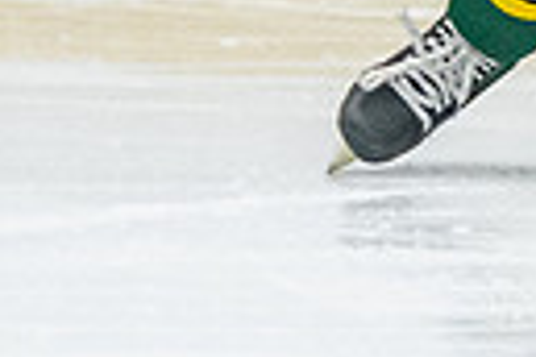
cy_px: -501
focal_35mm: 1532
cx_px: 906
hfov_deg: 1.3
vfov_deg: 0.9
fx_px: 22808
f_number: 2.8
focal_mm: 160
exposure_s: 1/800
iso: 4000
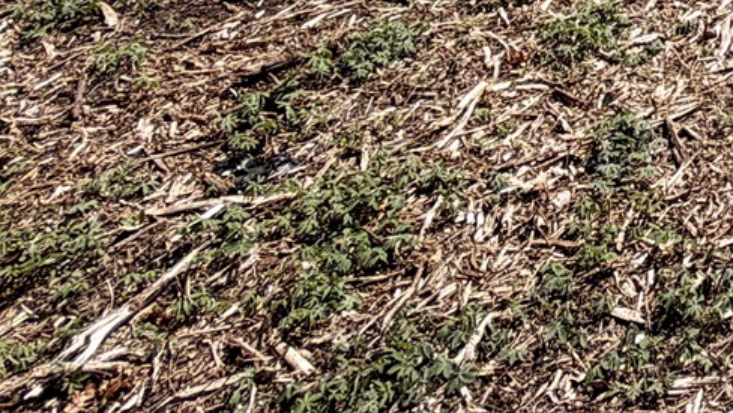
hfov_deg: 24.3
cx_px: 1148
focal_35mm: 64
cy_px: -586
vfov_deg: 13.5
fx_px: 1244
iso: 20
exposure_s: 1/1189
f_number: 2.2
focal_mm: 2.22
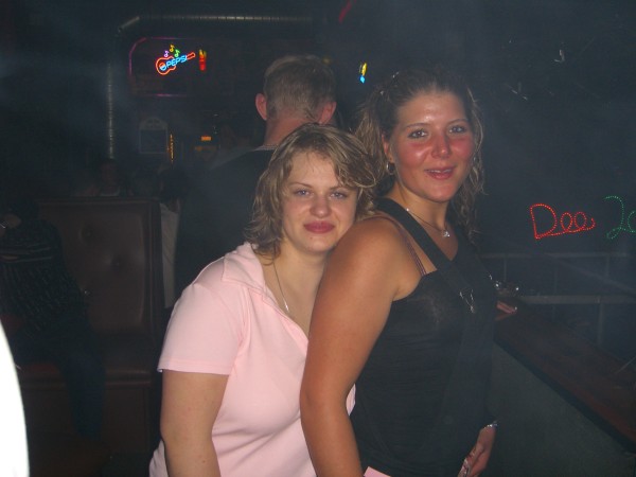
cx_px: 318
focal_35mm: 38
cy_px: 238
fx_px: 698
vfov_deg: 37.7
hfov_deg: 49.0
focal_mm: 7.9
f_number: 2.8
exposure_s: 1/60
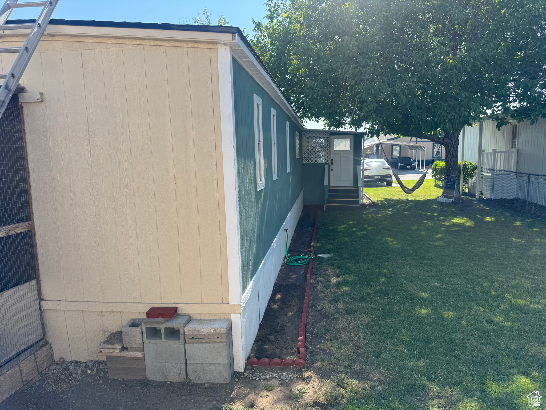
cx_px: 273
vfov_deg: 56.8
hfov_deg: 71.6
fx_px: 379
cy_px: 205
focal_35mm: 24
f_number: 1.78
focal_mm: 6.76
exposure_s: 1/1980
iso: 80
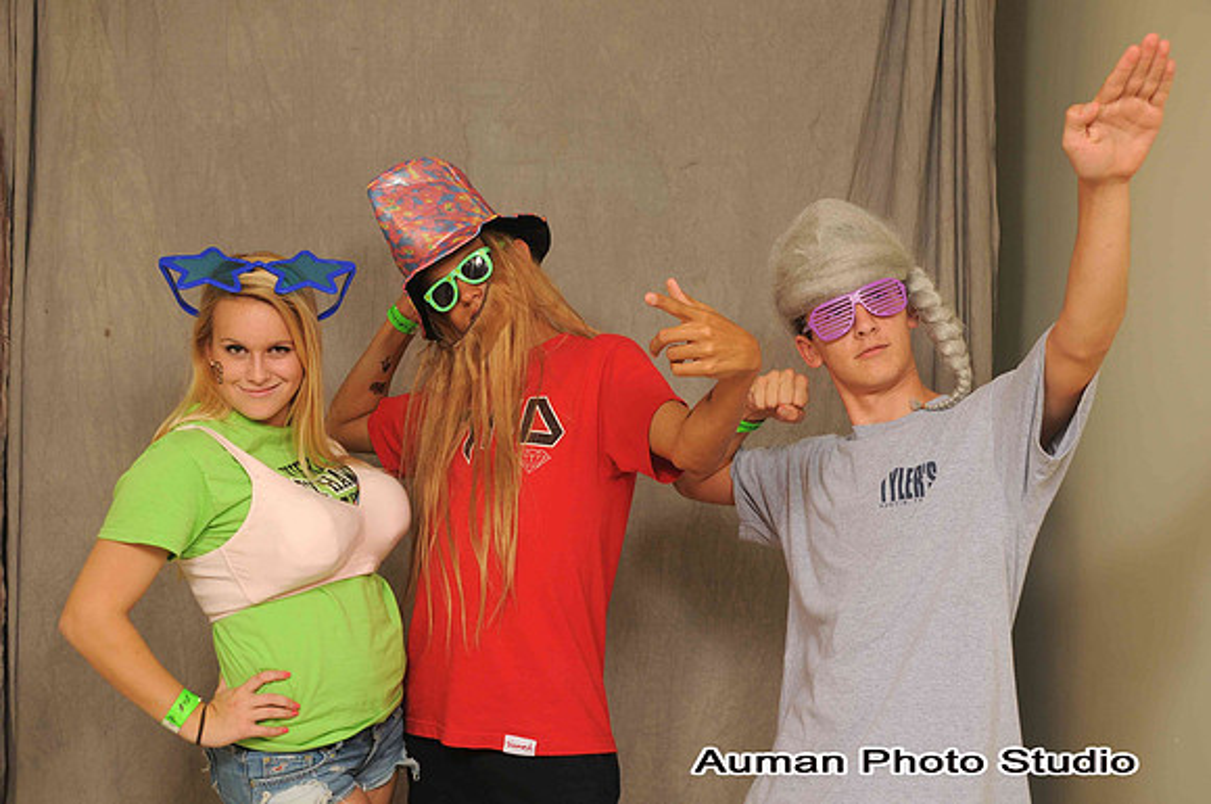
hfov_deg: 41.2
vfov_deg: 28.0
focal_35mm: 48
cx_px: 606
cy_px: 402
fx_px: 1612
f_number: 6.3
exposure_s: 1/125
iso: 200
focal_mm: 32
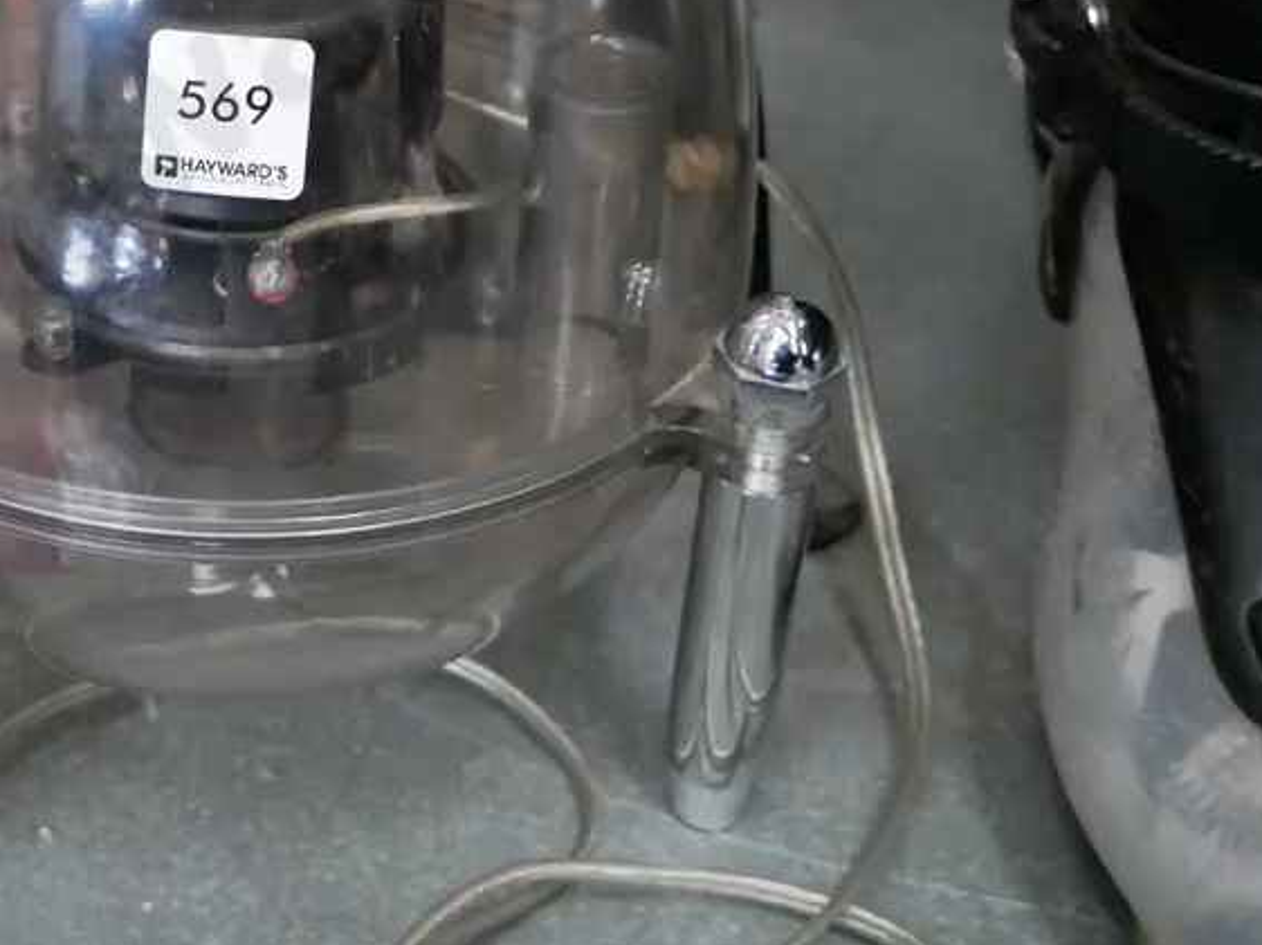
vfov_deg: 23.0
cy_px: 94
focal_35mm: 62
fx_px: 2259
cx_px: 213
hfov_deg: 30.3
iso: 3200
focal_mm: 17
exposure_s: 1/60
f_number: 4
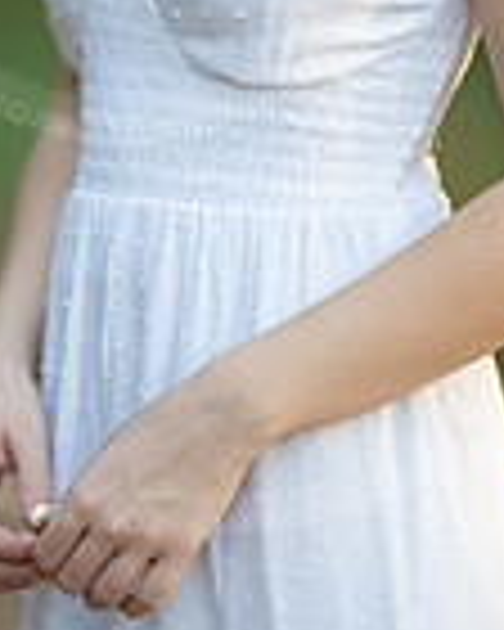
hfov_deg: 6.0
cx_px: 135
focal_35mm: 256
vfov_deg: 7.5
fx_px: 4773
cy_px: -50
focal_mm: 85
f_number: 1.2
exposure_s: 1/320
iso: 160
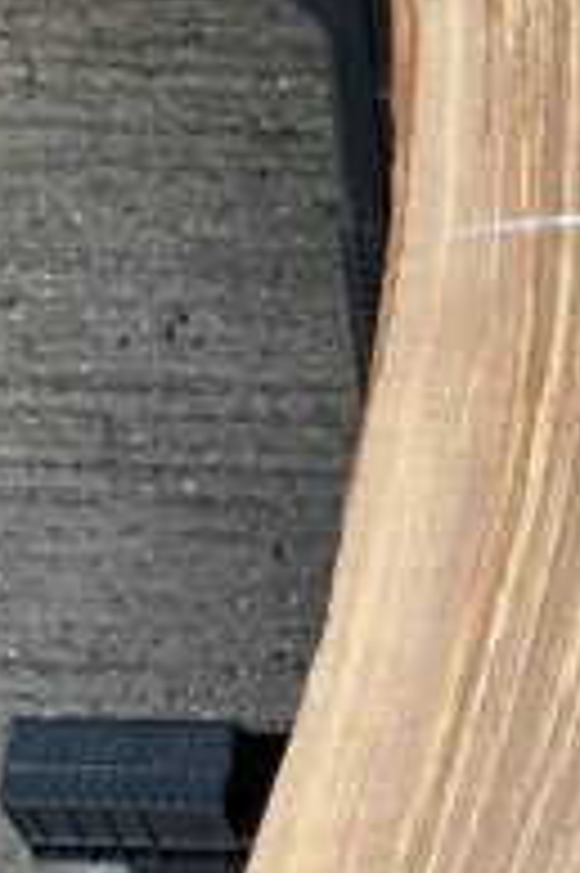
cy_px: 434
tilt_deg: -66.0
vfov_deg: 24.5
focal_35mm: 83
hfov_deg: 15.8
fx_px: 2009
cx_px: 692
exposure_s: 1/160
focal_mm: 3
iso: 20
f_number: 1.8
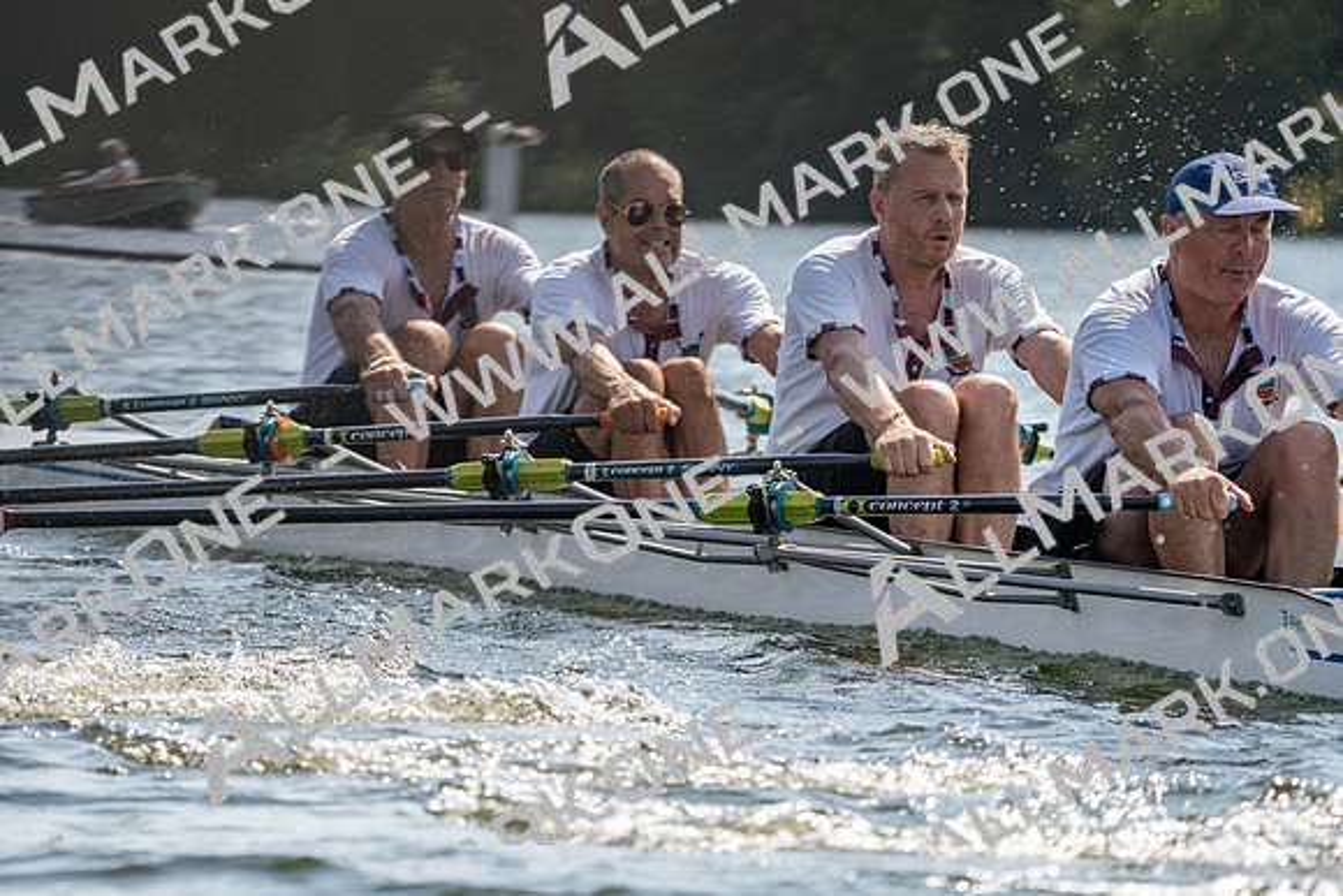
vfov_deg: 4.5
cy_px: 448
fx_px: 11306
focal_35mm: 303
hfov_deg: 6.8
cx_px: 672
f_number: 6.3
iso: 250
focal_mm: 303
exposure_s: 1/1600
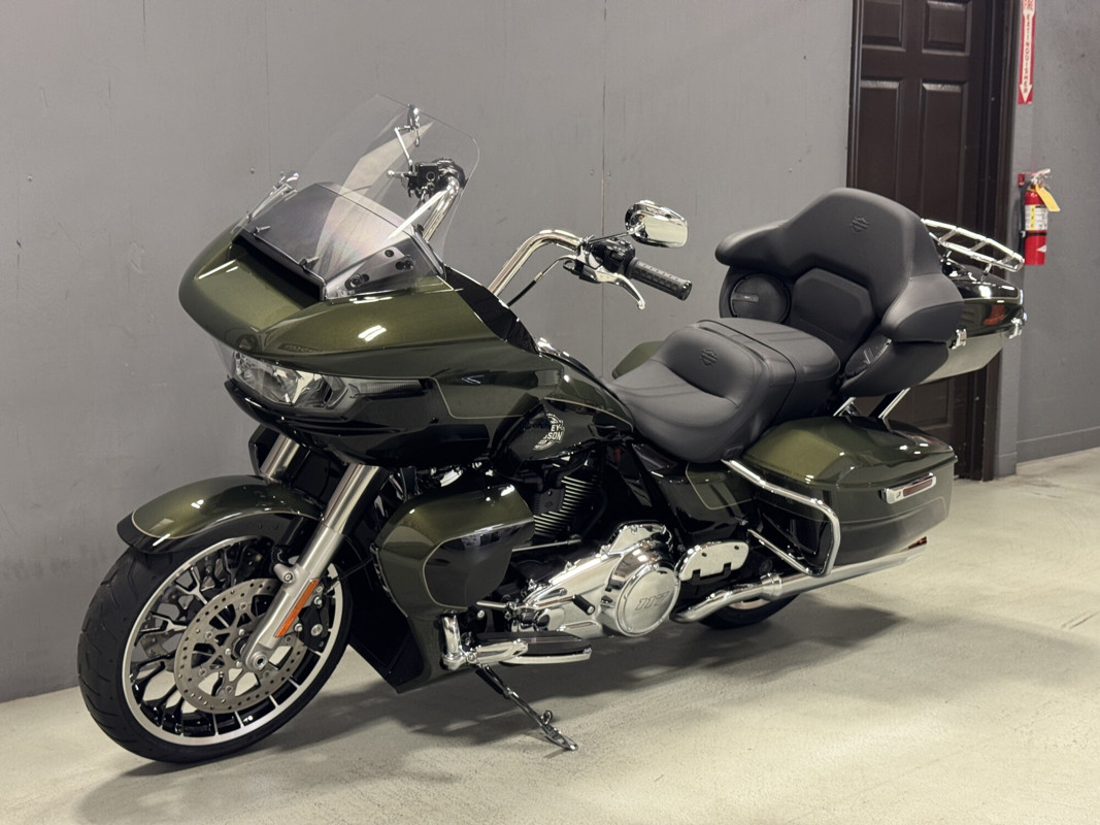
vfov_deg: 30.3
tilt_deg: -8.5
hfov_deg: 39.7
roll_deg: +0.0
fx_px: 1525
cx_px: 550
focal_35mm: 48
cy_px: 412
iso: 200
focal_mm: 6.76
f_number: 1.78
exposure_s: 1/40
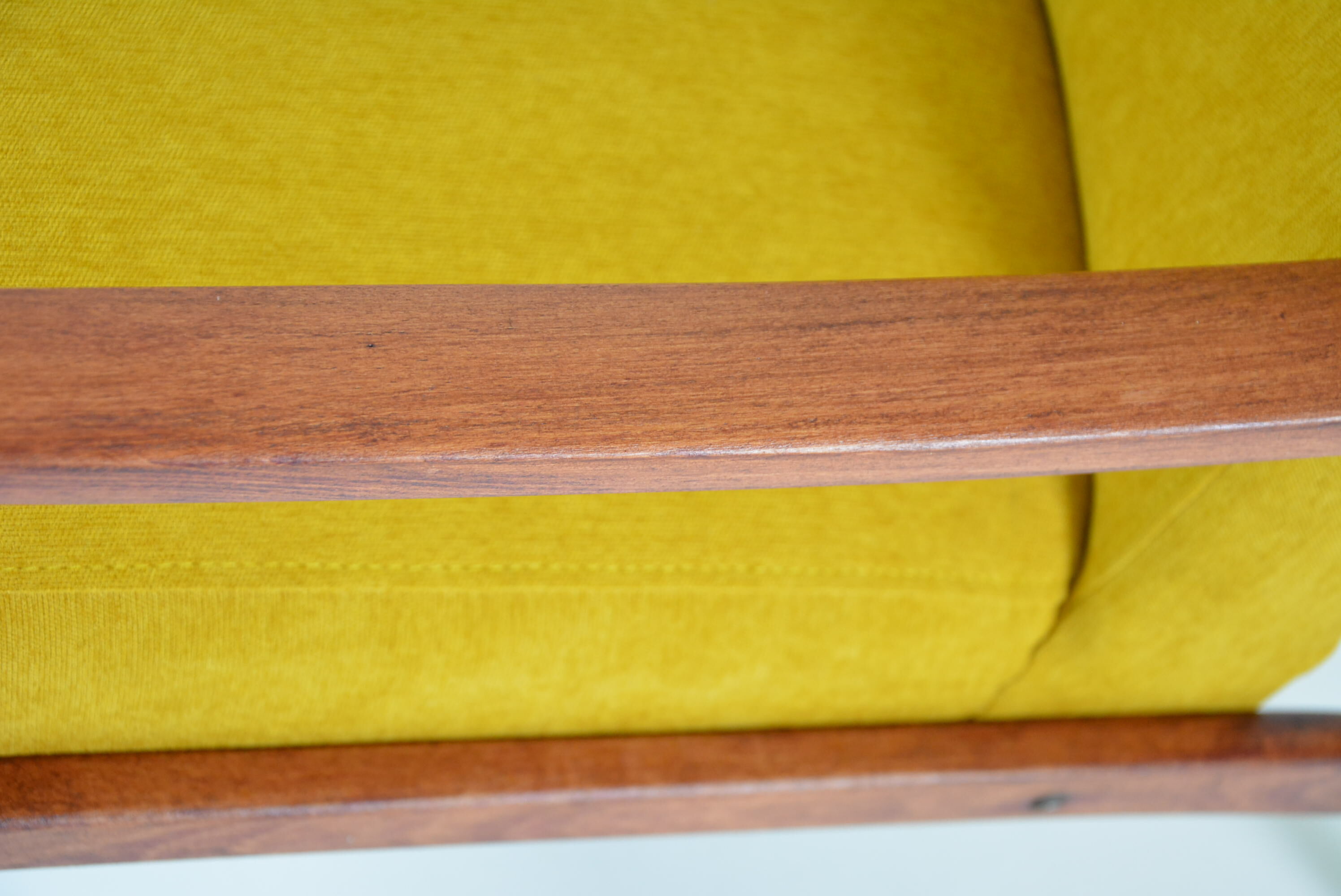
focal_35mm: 87
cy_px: 448
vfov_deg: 15.7
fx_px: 3243
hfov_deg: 23.4
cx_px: 670
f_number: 5
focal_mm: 58
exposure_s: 1/125
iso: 1250
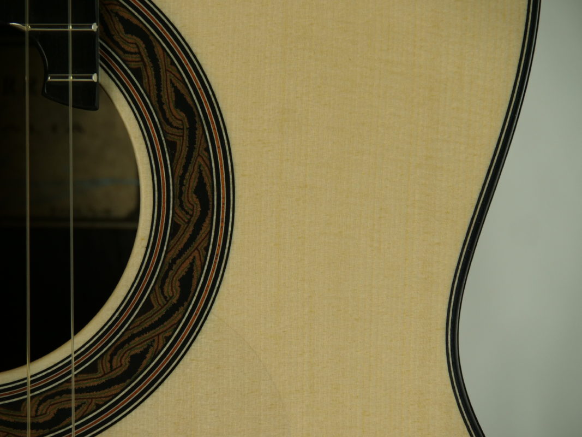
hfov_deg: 6.6
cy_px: 218
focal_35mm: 300
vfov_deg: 5.0
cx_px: 291
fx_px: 5043
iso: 800
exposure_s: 1/320
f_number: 5.6
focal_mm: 150
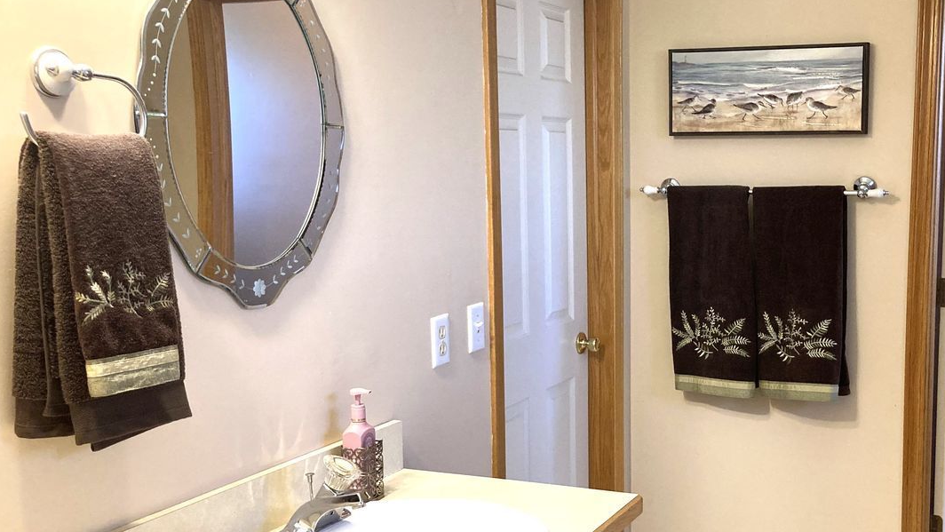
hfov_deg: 46.4
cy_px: 307
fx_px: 1078
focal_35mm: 43
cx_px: 649
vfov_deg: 27.7
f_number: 1.8
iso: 125
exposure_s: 1/60
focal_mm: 3.99
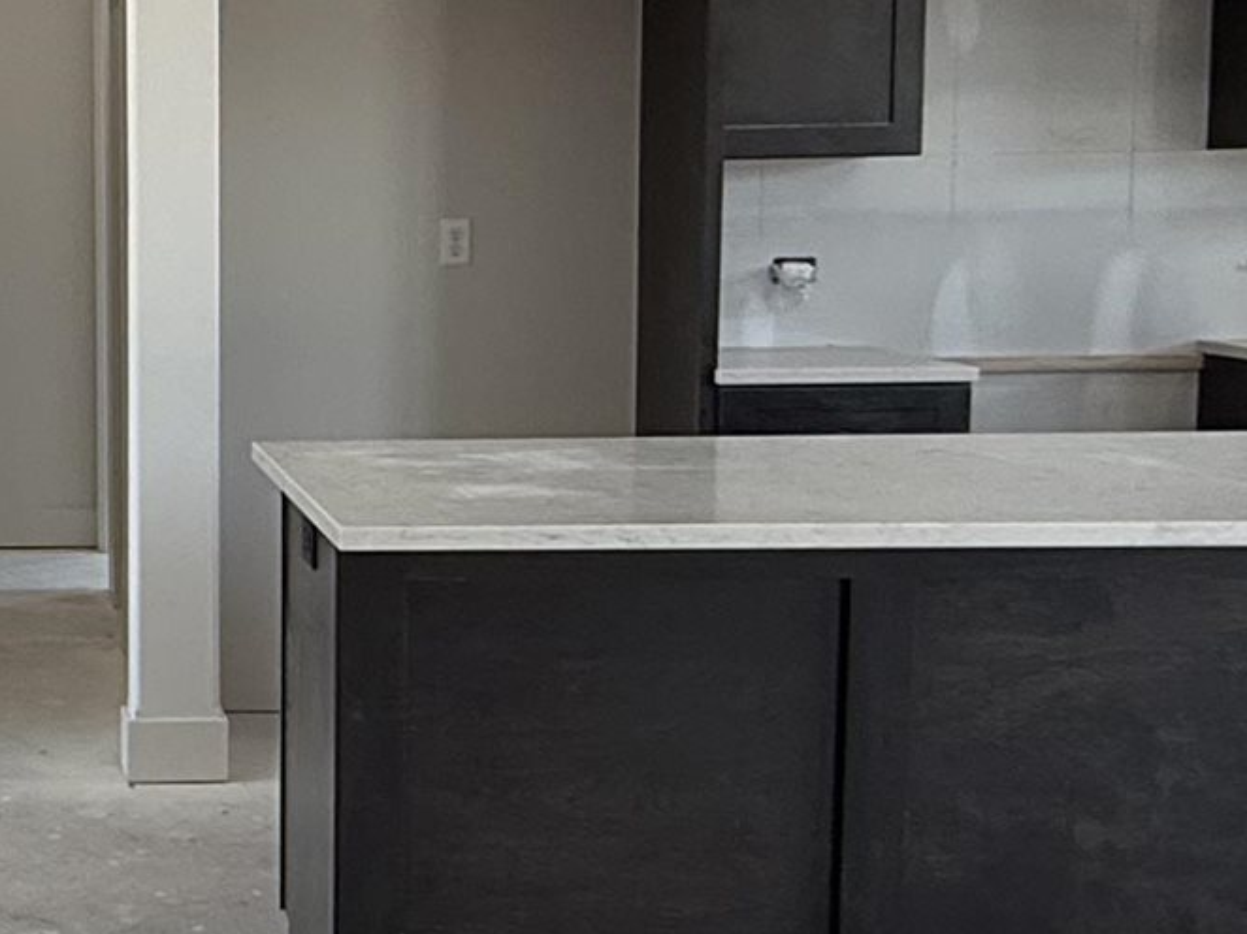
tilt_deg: -5.3
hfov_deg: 26.9
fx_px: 2341
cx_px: -185
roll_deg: +0.6
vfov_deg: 22.6
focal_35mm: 65
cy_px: 437
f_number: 2.2
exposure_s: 1/120
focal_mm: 2.22
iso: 160
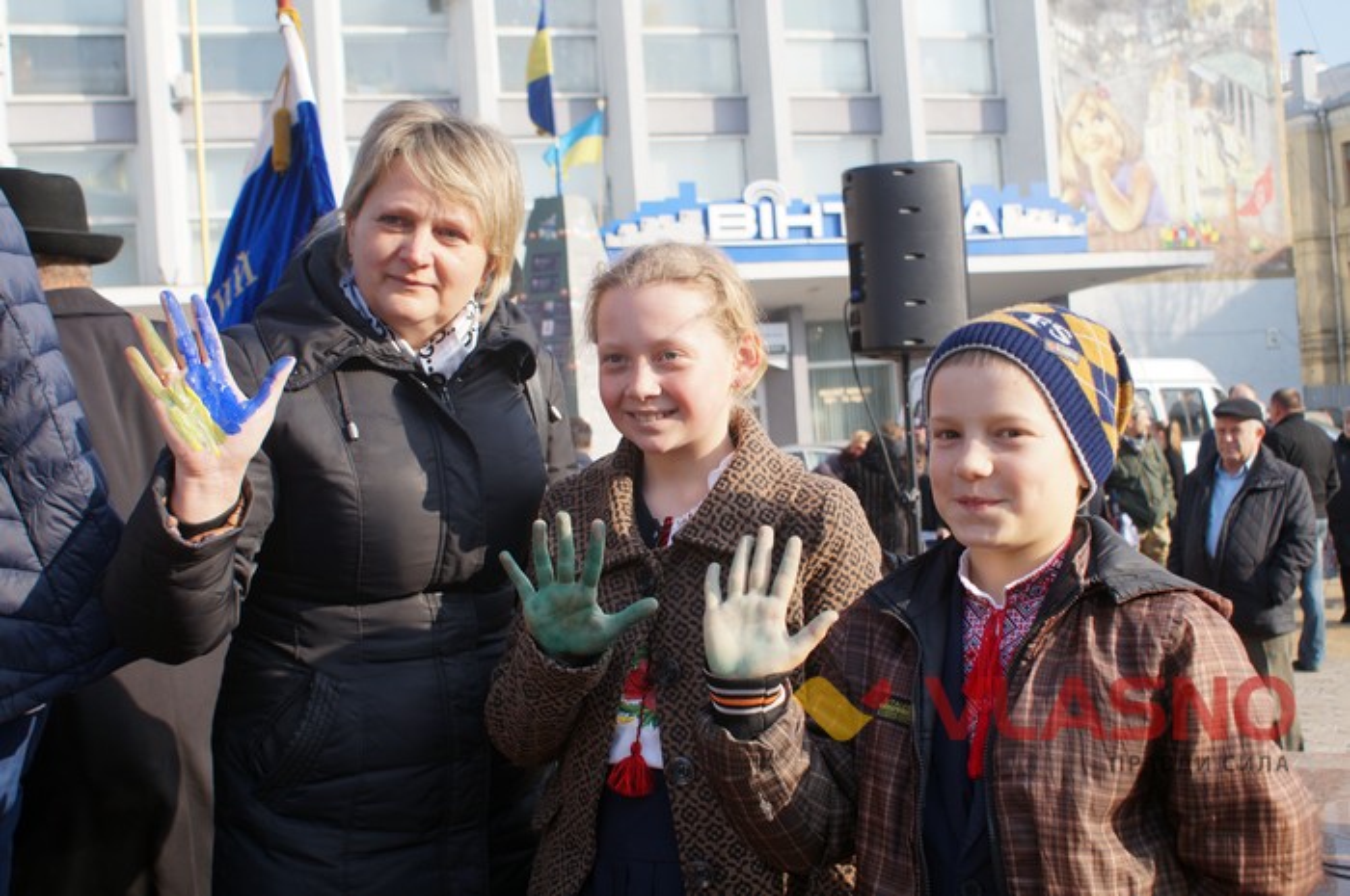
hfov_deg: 46.4
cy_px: 448
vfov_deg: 31.8
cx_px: 675
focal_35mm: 42
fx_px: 1573
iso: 100
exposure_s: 1/200
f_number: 5.6
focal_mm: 28
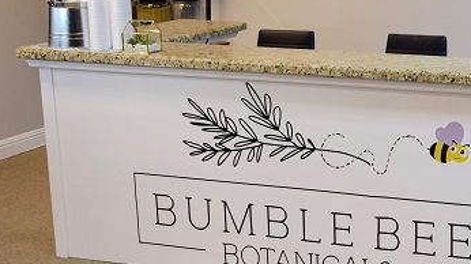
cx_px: 471
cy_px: 124
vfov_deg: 17.2
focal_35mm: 70
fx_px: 874
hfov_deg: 28.3
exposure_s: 1/80
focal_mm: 22
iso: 400
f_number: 4.5
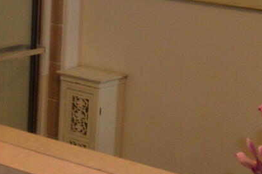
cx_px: -233
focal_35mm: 109
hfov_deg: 15.6
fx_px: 792
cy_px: 44
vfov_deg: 12.5
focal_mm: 10
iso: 400
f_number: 4
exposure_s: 1/125
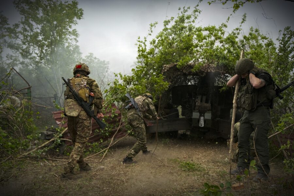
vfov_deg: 43.6
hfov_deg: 61.9
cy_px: 98
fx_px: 245
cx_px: 147
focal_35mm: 30
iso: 640
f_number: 2.8
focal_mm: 20
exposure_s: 1/800
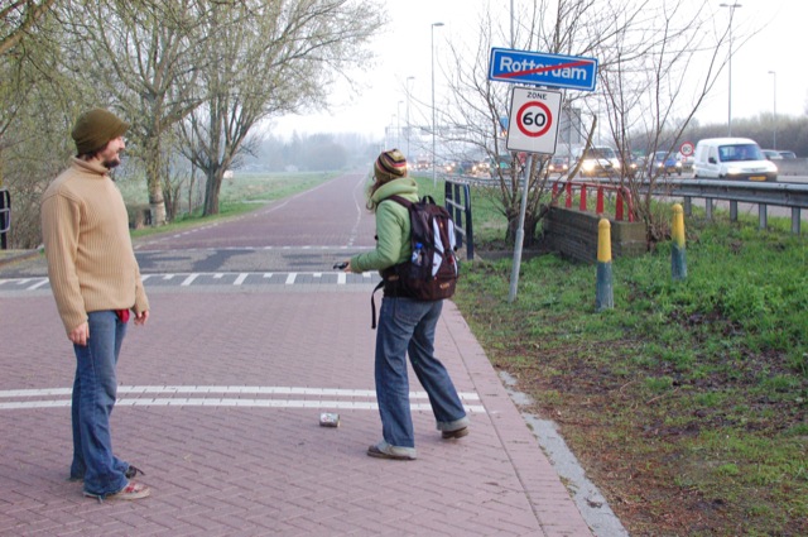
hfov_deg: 37.9
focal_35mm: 52
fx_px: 1177
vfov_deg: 25.7
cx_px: 404
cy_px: 268
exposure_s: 1/100
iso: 1600
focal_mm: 35
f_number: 5
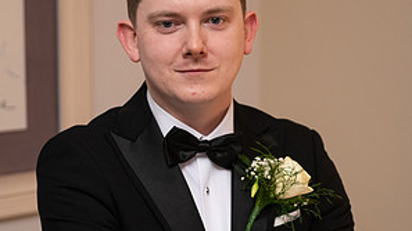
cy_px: 202
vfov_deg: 10.9
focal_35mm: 111
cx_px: 207
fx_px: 1213
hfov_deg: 19.3
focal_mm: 70
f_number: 3.5
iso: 800
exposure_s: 1/160
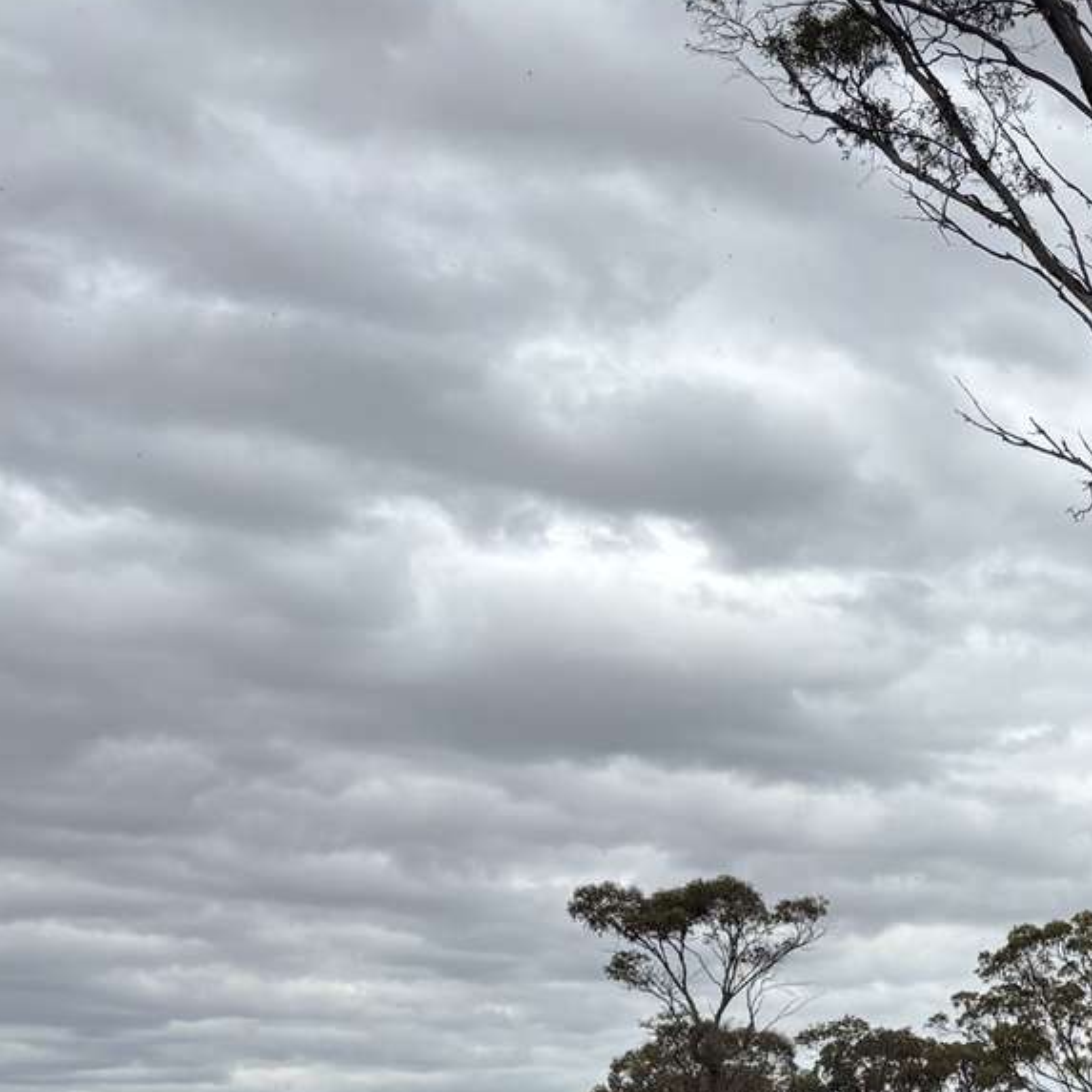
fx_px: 2748
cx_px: 1814
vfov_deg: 21.4
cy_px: 1166
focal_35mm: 77
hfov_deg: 18.7
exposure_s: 1/2288
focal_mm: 5.96
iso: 50
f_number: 1.6
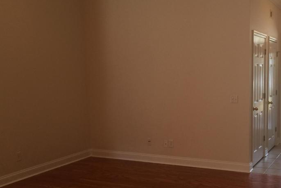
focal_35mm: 45
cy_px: 117
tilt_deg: -7.1
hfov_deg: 42.7
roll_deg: +0.6
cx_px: 197
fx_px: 351
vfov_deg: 29.8
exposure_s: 1/40
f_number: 2.2
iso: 32
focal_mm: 4.15
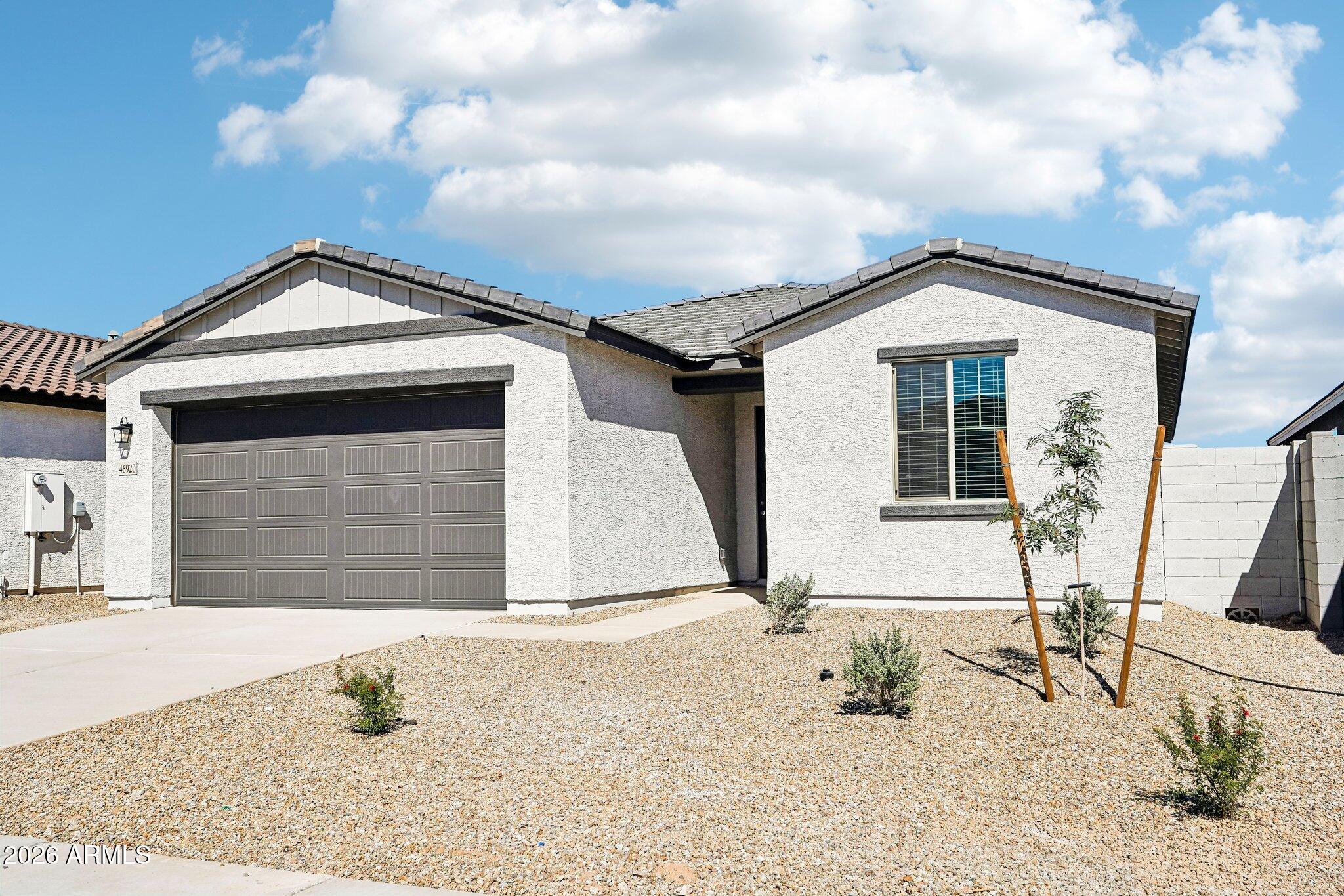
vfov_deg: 42.3
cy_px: 448
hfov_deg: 60.3
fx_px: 1157
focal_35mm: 31
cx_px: 672
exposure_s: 1/2500
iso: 400
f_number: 8
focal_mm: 31
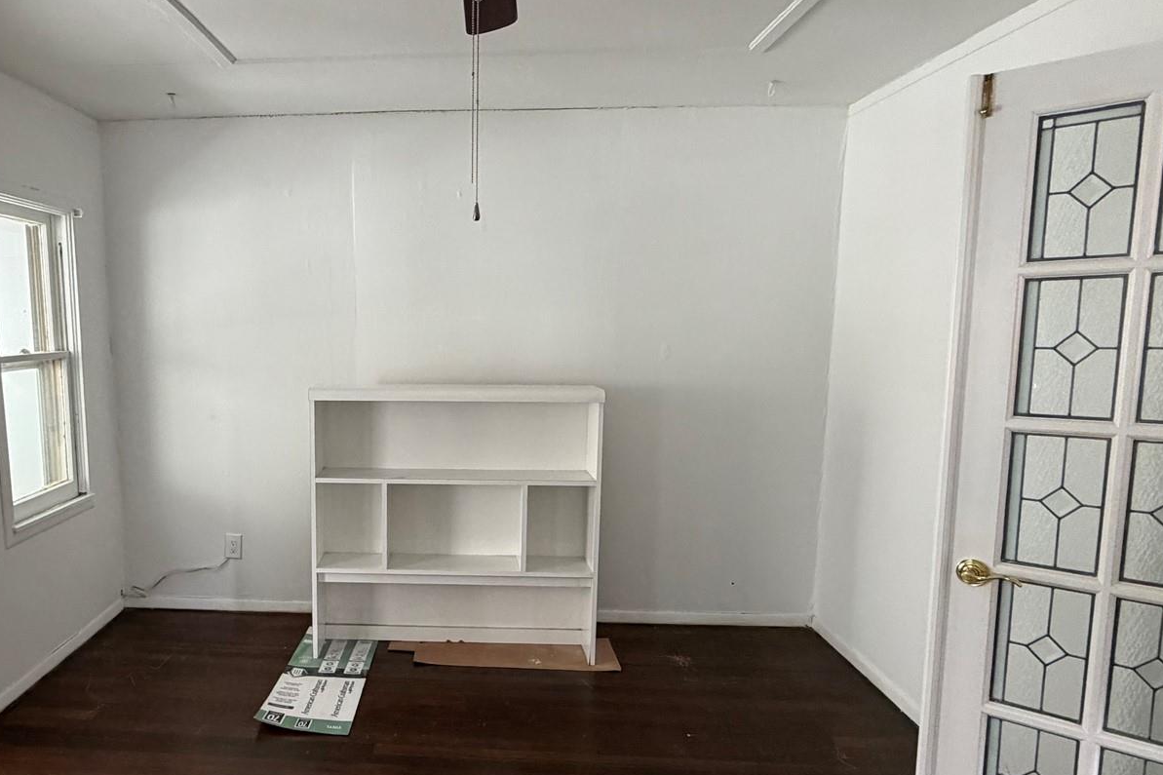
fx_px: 807
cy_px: 431
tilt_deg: -7.3
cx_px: 409
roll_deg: +1.0
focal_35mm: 25
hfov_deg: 69.9
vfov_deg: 51.2
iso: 320
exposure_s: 1/64
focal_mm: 2.22
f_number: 2.2
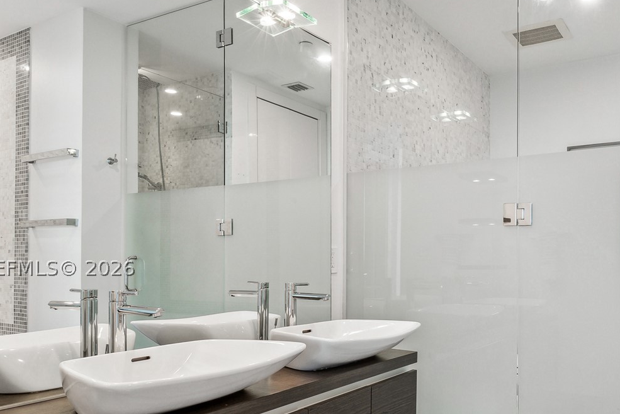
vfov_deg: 41.9
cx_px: 382
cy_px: 267
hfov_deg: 59.6
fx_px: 534
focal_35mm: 31
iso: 400
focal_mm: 12
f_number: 8
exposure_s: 1/20
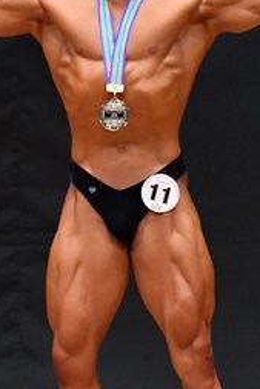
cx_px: 121
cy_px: 183
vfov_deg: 2.4
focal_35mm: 872
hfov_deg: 1.6
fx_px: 9433
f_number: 5.6
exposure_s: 1/400
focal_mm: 190
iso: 6400
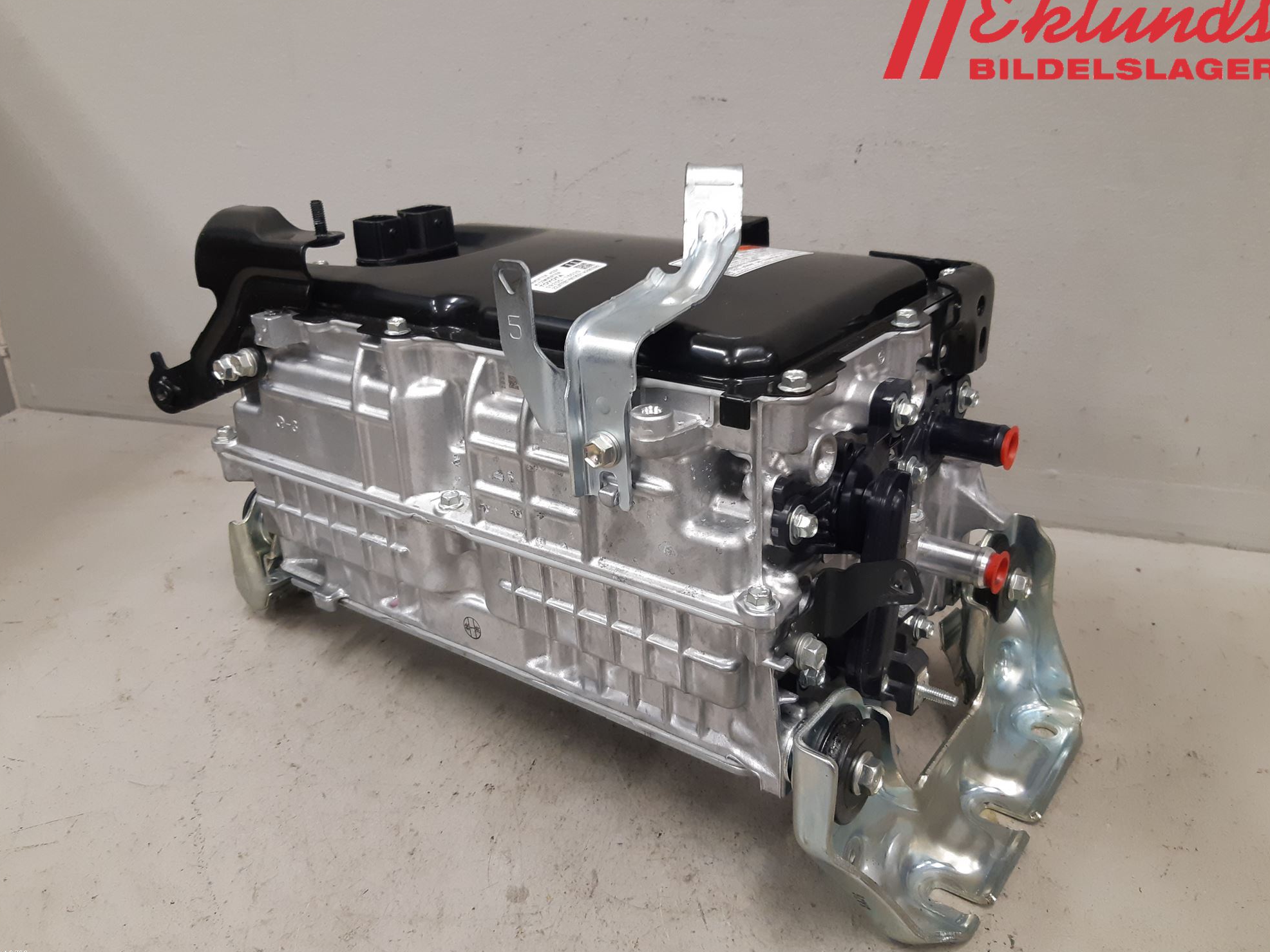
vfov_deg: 51.3
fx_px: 991
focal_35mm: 27
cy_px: 465
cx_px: 619
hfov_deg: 65.3
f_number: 1.7
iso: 160
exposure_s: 1/50
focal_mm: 3.93
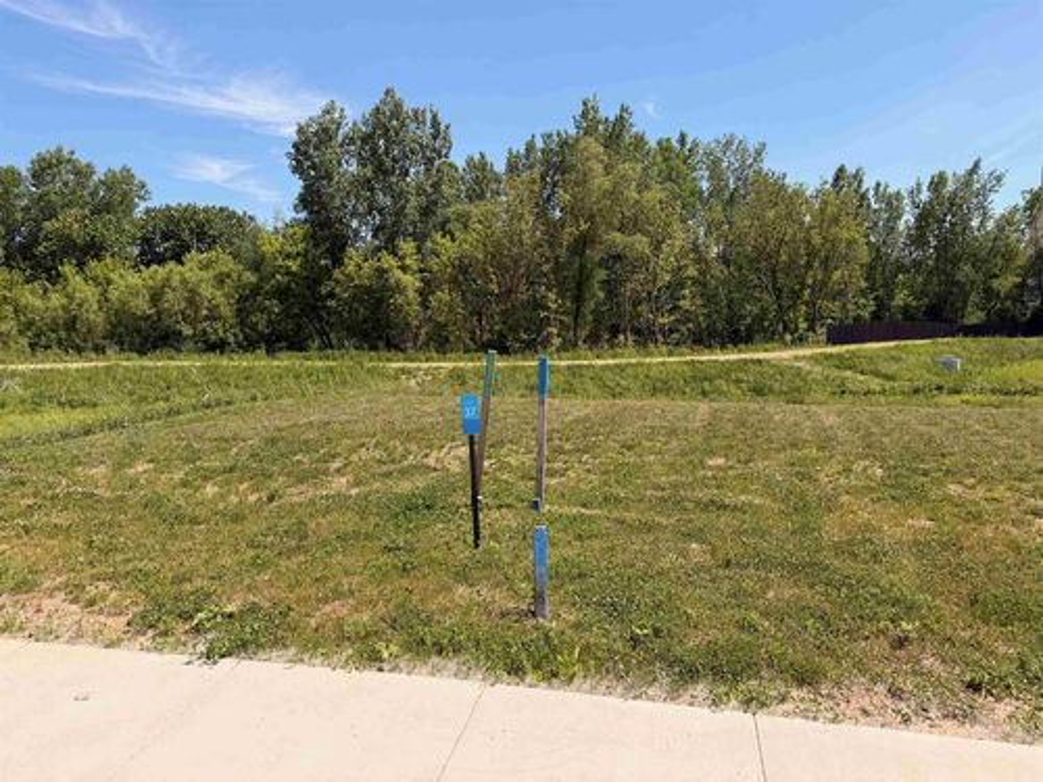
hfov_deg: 71.6
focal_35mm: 24
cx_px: 522
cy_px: 391
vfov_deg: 56.8
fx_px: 723
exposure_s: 1/3953
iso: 80
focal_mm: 6.76
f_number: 1.78
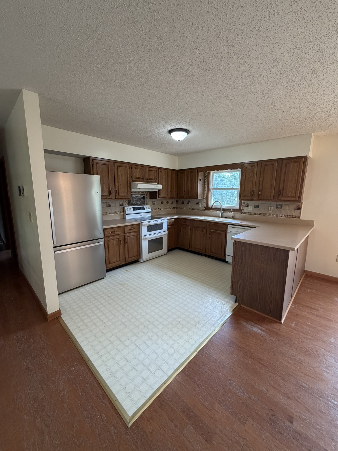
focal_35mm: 14
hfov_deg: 85.7
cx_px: 169
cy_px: 226
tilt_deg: -10.3
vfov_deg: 102.1
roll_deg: -0.6
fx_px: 182
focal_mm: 2.22
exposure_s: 1/120
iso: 250
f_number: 2.2
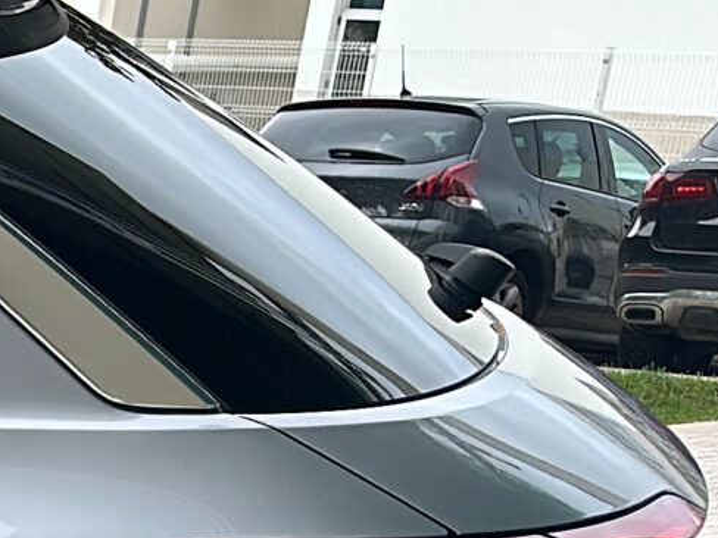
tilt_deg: -18.5
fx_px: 2613
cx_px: -1084
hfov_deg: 12.1
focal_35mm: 126
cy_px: 858
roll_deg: -1.2
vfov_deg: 11.2
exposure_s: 1/866
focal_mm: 6.86
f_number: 1.78
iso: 57
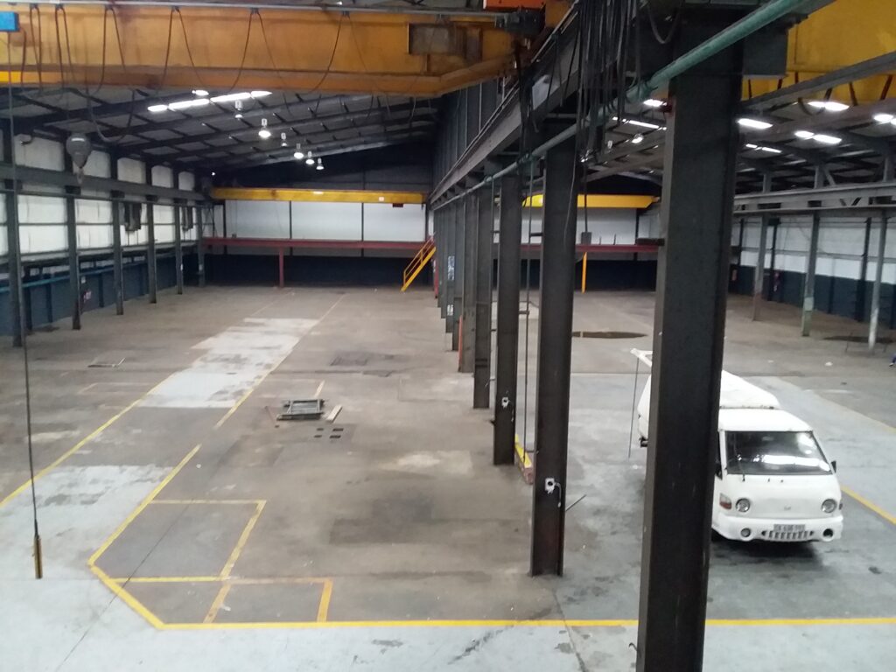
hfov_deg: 58.4
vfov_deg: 45.4
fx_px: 802
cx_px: 448
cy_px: 336
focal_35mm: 31
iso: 250
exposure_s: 1/25
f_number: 2.2
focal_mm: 3.3
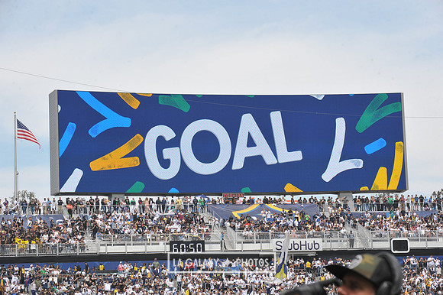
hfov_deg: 17.7
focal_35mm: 116
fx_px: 1427
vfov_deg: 11.8
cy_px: 148
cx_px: 222
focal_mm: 116
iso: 320
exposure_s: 1/500
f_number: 11
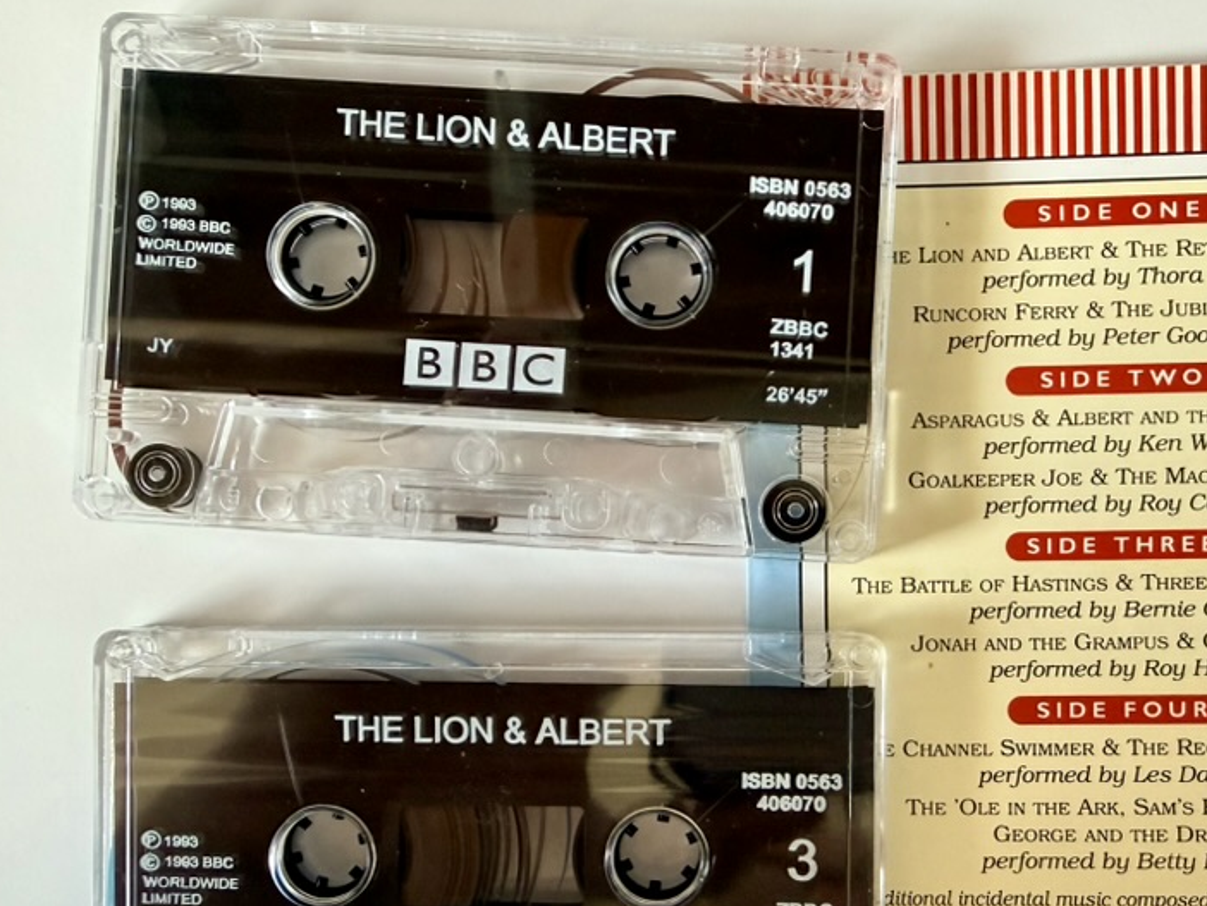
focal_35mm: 35
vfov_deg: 40.5
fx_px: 1221
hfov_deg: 50.9
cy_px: 564
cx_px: 868
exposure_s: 1/99
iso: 250
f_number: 2.2
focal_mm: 2.22
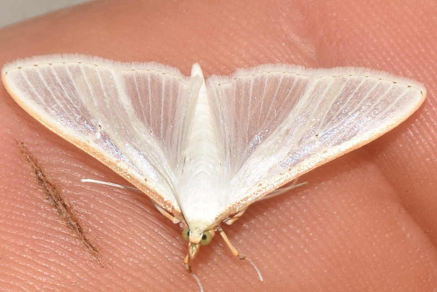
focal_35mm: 210
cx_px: 218
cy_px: 146
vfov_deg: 6.6
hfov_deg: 9.8
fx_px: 2551
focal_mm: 140
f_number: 13
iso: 100
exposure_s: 1/160
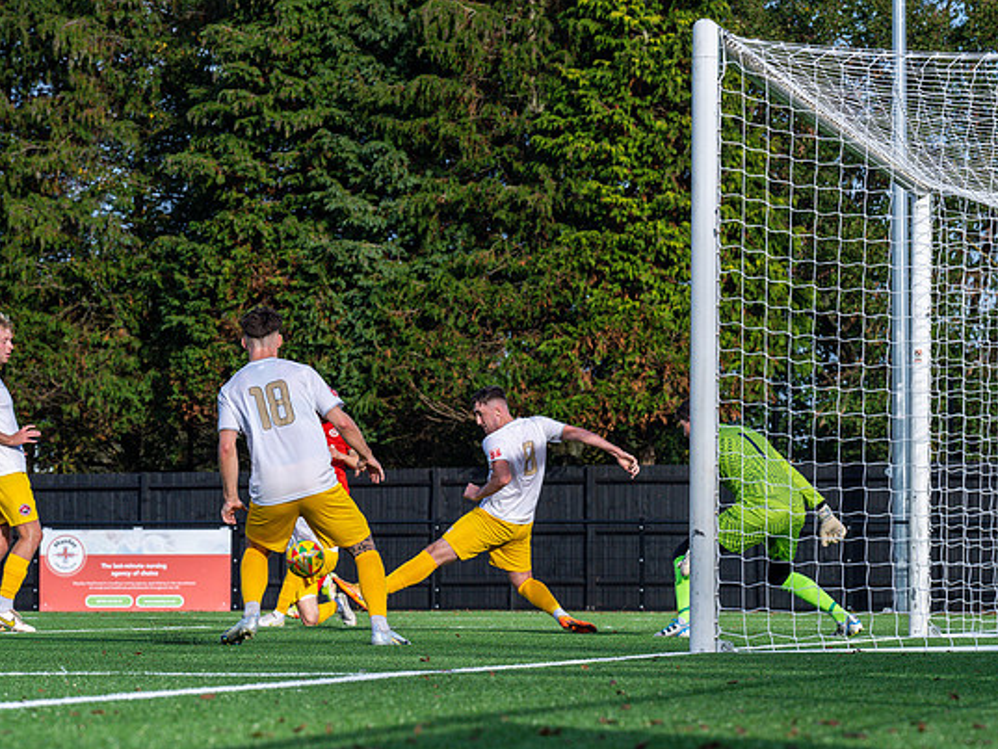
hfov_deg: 11.8
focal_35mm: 168
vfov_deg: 8.8
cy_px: 366
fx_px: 4845
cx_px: 612
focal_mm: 135
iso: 800
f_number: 8
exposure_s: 1/2000
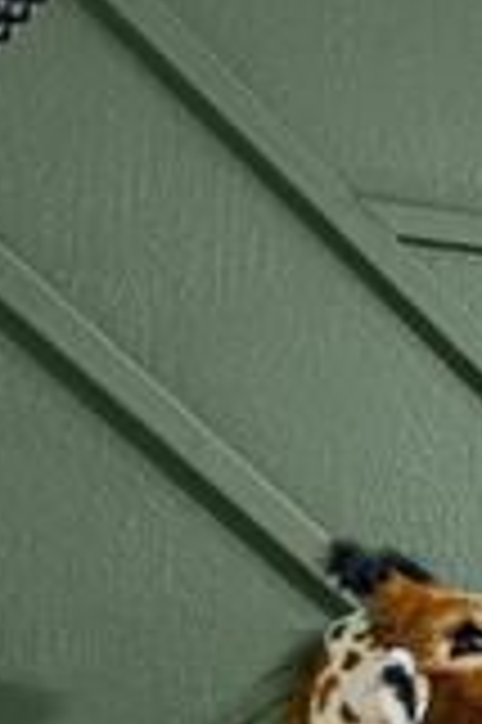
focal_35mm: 102
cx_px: 1946
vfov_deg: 19.7
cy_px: 652
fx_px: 2053
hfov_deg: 8.0
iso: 400
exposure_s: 1/6
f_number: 10
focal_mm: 16
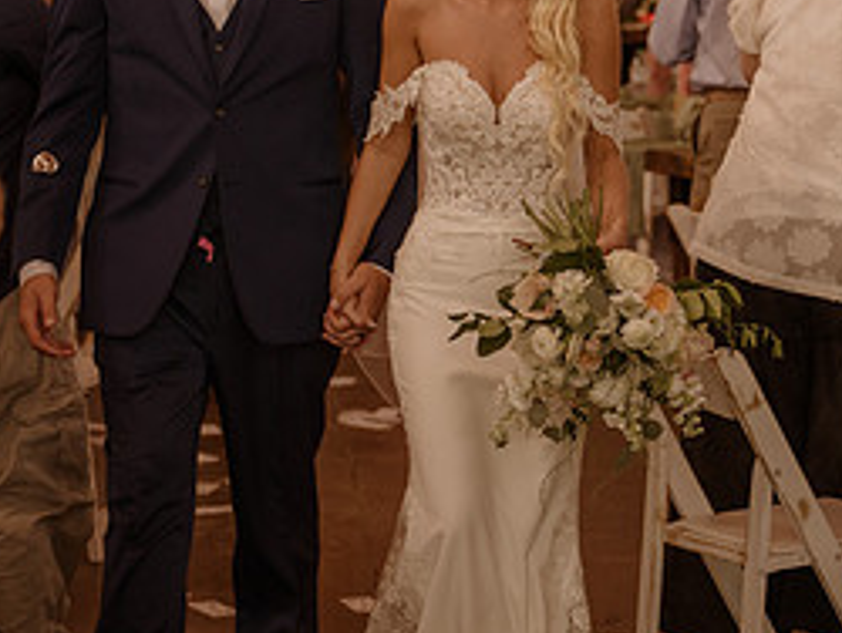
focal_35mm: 143
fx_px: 3482
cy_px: 328
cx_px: 438
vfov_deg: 10.4
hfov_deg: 13.8
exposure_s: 1/320
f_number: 2.8
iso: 1000
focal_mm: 61
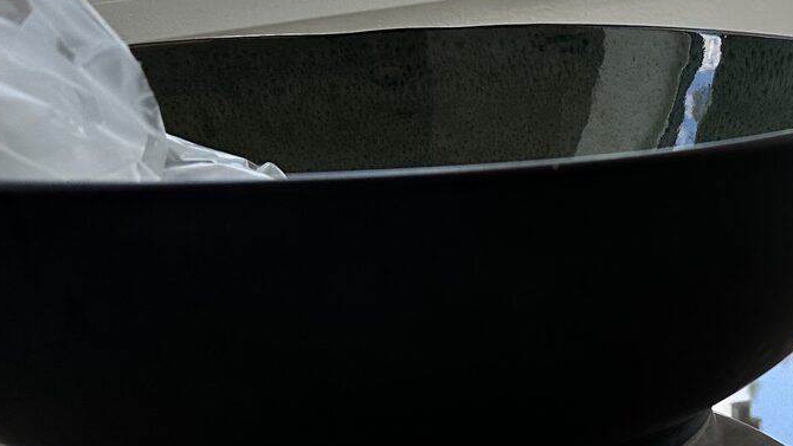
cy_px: 348
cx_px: 1095
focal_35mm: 78
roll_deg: +0.3
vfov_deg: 15.4
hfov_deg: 23.3
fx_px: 1640
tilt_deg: -17.2
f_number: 1.78
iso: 80
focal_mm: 6.86
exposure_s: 1/446
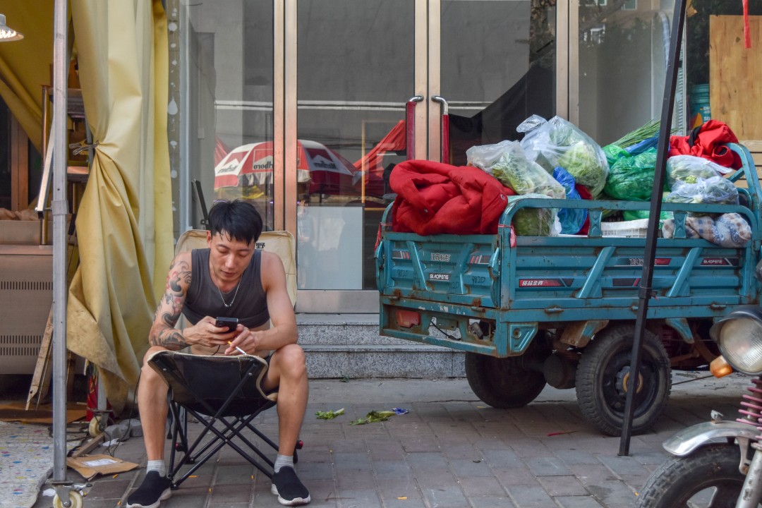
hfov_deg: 35.1
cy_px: 254
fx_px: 1206
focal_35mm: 57
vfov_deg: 23.8
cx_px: 381
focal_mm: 38
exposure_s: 1/1000
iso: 560
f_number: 4.8
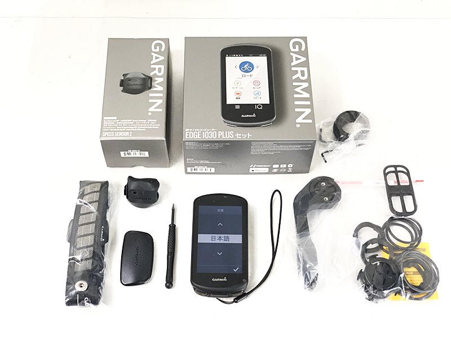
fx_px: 677
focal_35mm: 52
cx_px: 226
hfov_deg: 36.8
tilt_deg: -59.8
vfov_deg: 28.0
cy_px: 169
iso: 125
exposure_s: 1/25
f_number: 2.4
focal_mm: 6
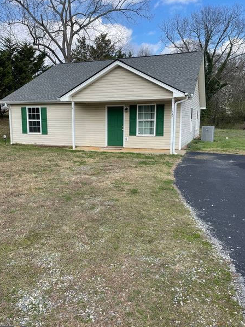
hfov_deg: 48.1
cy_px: 162
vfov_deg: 61.7
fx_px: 274
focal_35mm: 29
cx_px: 109
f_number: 1.6
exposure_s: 1/1855
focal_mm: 4.2
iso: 32
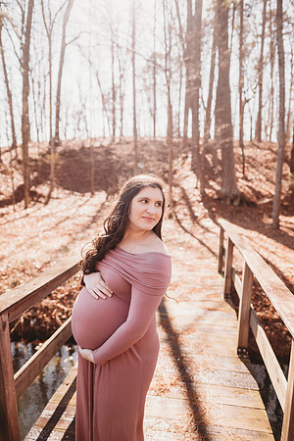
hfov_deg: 53.1
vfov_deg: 73.7
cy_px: 220
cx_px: 147
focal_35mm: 24
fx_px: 294
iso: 100
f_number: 2.2
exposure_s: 1/640
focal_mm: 24
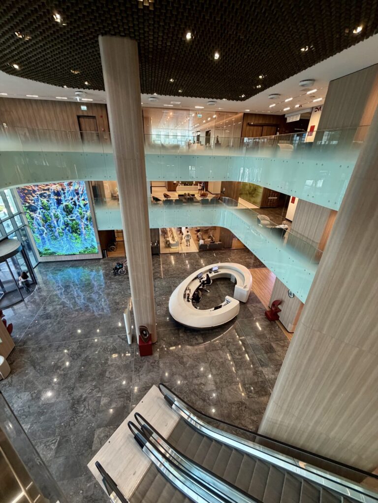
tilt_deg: -25.8
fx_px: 204
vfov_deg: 102.1
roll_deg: -1.7
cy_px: 252
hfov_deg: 85.7
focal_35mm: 14
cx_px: 189
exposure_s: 1/67
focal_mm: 2.22
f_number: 2.2
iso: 320
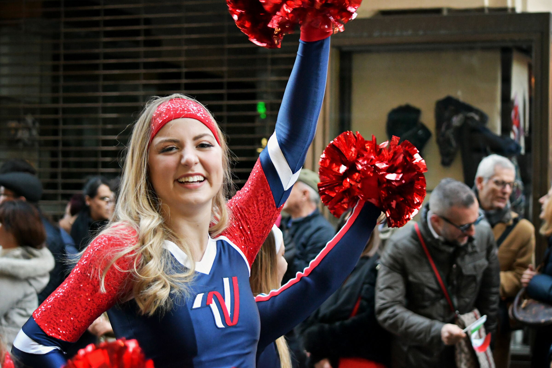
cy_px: 184
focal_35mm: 82
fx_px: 1265
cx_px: 276
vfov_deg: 16.6
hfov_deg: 24.6
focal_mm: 55
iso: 2800
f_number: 4.5
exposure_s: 1/320
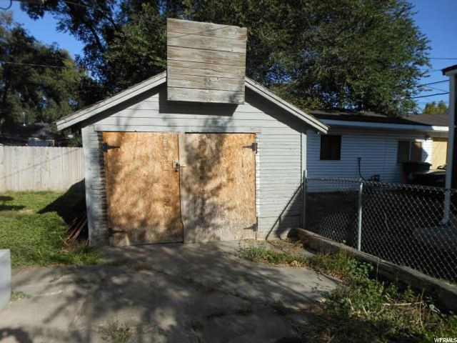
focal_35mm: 25
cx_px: 228
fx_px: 330
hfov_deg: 69.4
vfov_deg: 54.9
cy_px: 172
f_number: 3.2
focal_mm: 4.5
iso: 80
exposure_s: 1/1000
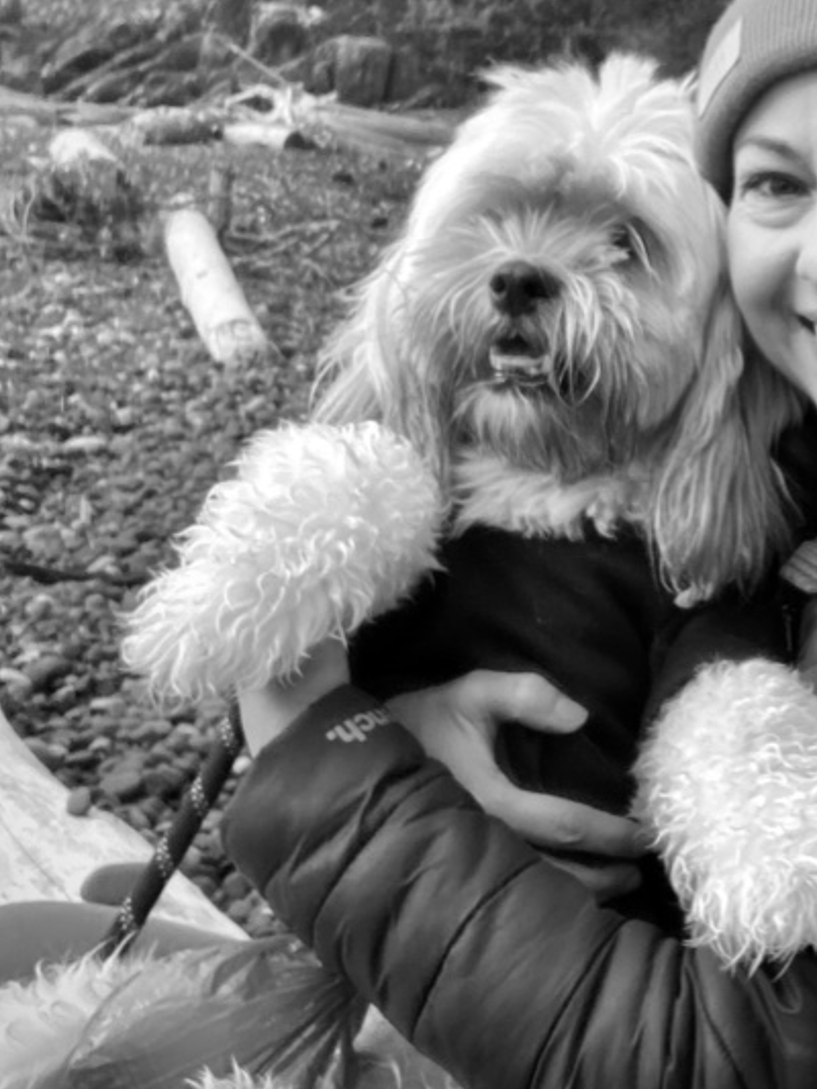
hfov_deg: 19.5
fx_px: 2265
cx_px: 918
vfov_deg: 26.8
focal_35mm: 72
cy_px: 319
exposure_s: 1/259
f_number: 2.2
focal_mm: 2.87
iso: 20
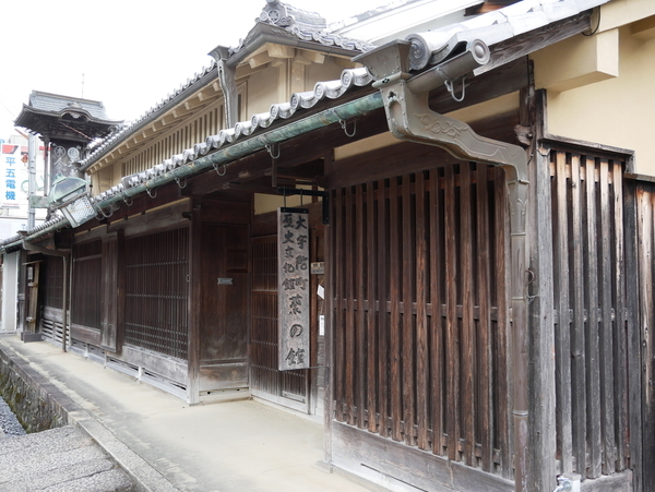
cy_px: 246
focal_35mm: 34
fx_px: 644
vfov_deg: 41.8
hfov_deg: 53.9
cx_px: 328
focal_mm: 17
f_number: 4.5
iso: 200
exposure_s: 1/125
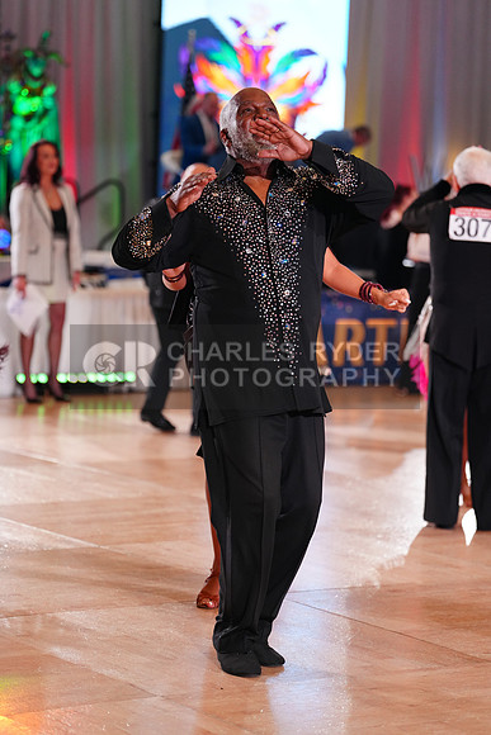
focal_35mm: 102
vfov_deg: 20.0
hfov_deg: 13.4
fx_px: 2085
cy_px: 368
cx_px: 246
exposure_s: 1/640
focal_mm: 102
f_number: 2.8
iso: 2000
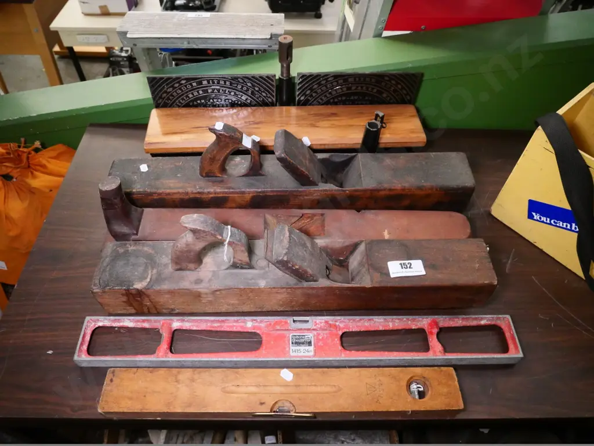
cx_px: 297
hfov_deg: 71.6
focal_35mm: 24
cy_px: 223
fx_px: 412
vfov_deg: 56.8
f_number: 4.5
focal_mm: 12
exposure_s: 1/160
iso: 3200
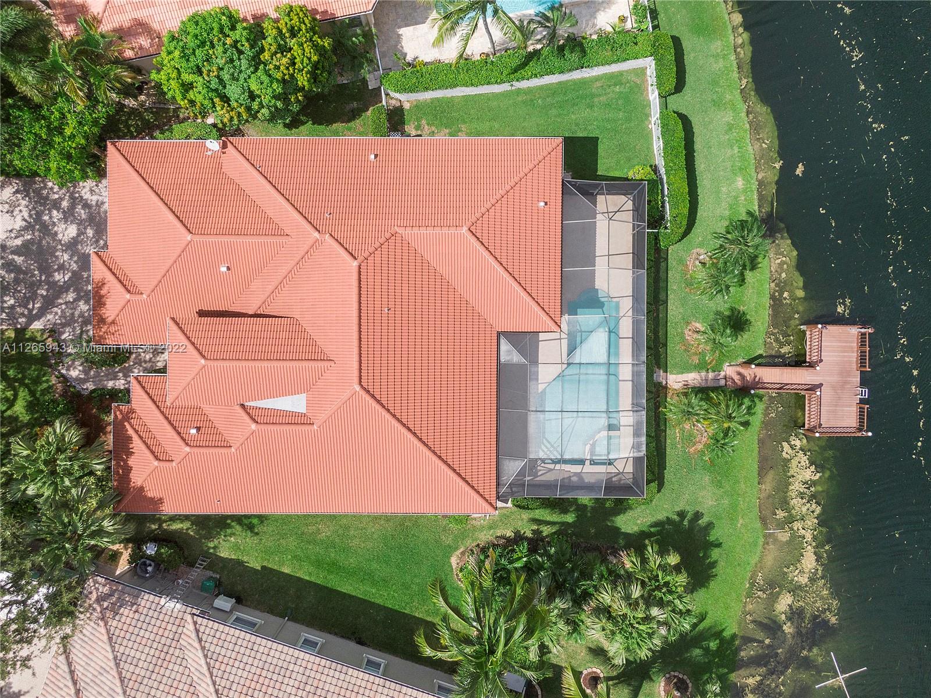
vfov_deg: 56.8
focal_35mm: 24
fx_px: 645
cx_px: 466
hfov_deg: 71.6
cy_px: 349
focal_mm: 4.39
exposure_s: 1/1600
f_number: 2.8
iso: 100
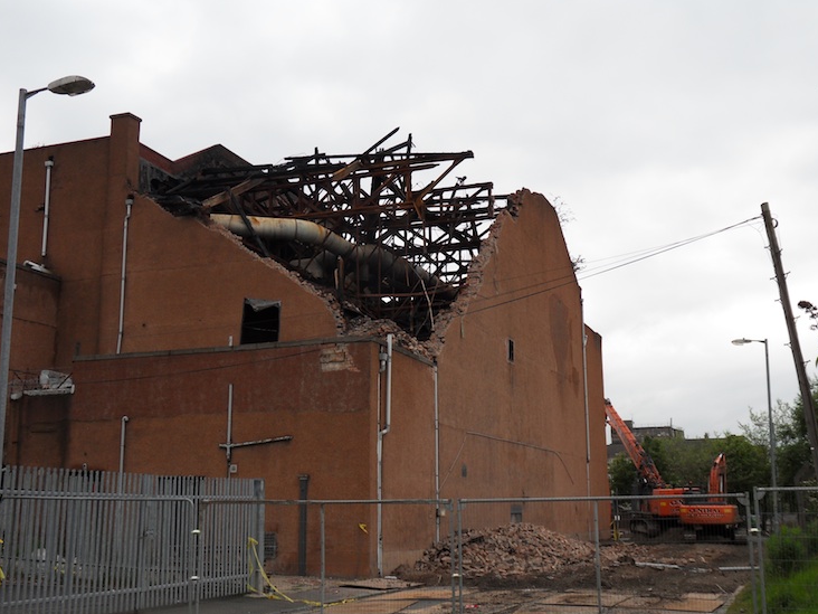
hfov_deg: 43.9
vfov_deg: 33.6
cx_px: 411
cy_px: 309
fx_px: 1016
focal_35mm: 43
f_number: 4.2
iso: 80
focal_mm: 7.6
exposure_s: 1/180
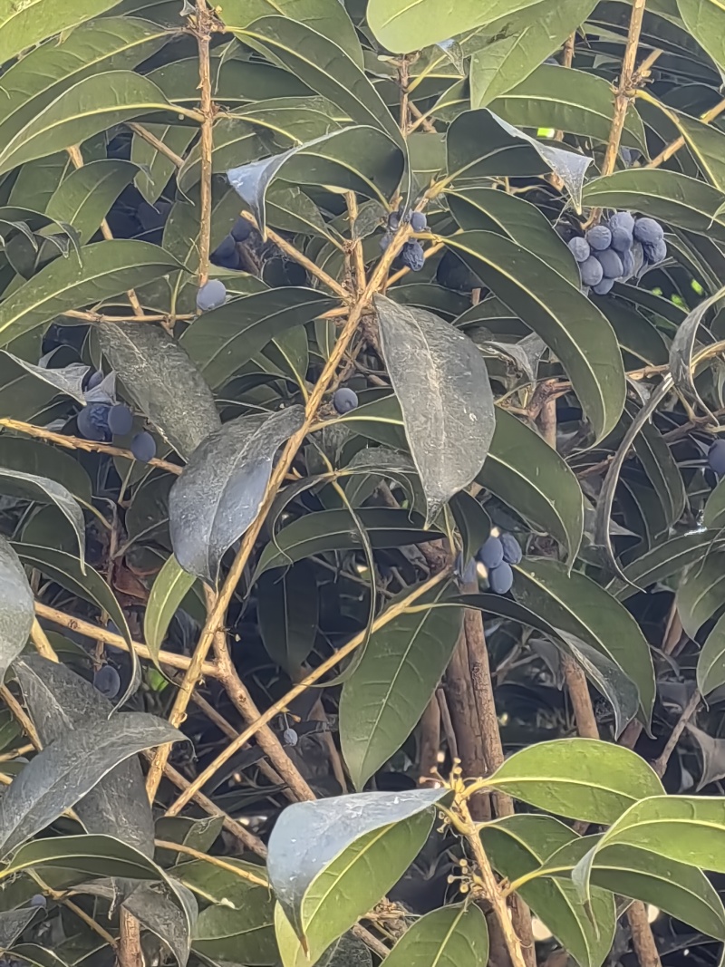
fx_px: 3659
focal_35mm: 131
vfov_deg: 15.1
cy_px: 484
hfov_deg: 11.3
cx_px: 362
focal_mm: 5.52
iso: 50
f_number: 1.9
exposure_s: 1/206
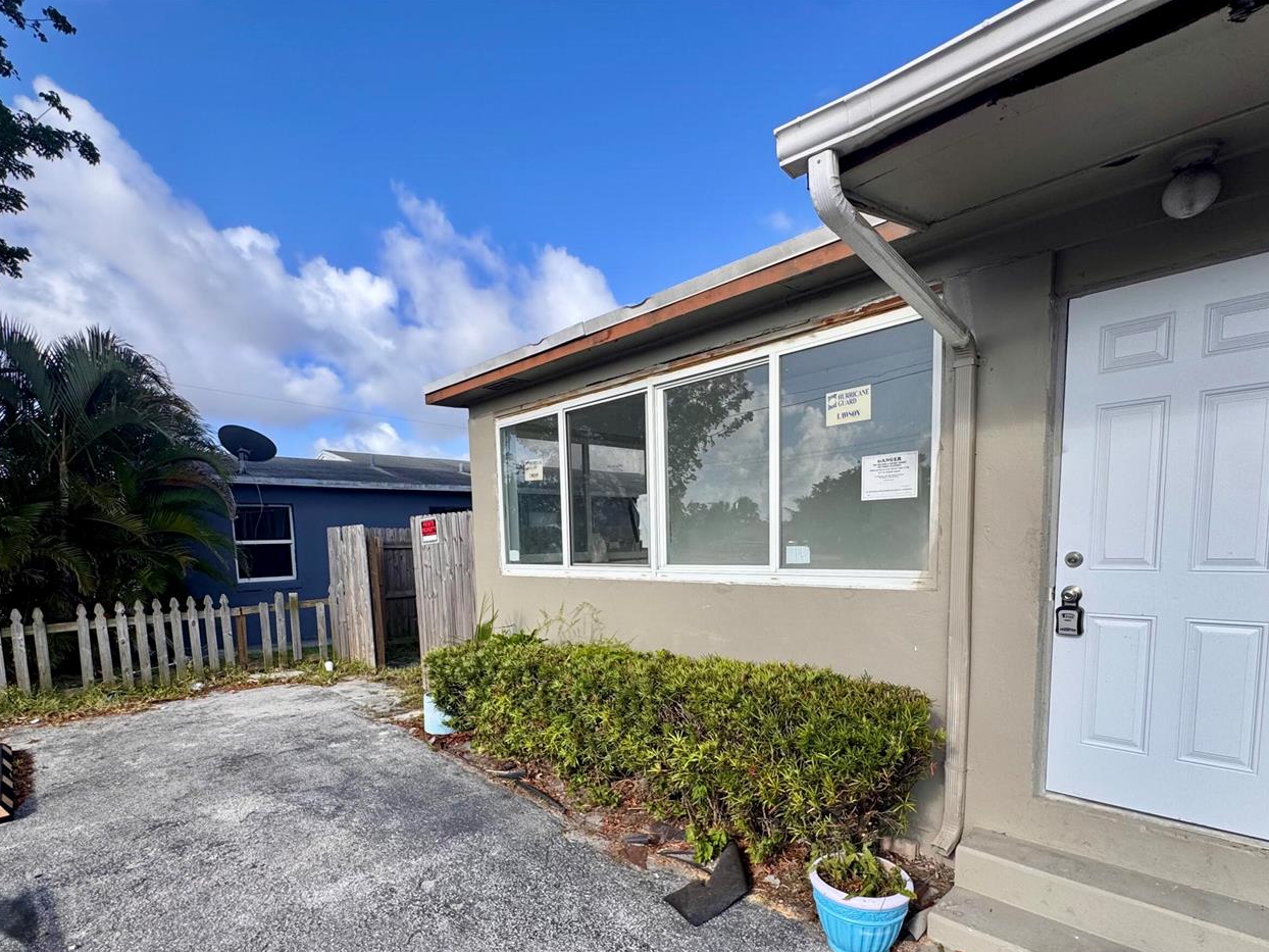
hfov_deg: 87.8
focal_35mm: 18
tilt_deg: -5.6
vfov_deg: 70.1
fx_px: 660
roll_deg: +1.3
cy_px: 610
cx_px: 632
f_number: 2.2
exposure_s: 1/1126
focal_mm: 2.22
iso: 50
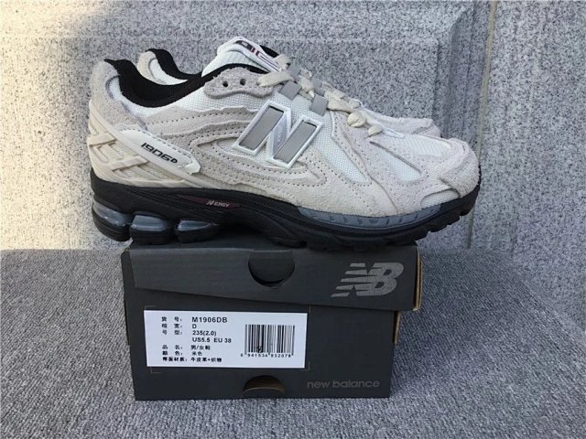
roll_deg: -0.1
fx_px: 525
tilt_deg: -17.3
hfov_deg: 58.4
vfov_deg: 45.4
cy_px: 220
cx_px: 293
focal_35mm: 31
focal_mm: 3.3
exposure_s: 1/357
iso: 25
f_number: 2.4
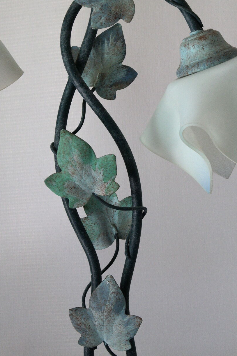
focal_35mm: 109
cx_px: 164
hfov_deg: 12.5
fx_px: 1076
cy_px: 146
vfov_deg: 18.7
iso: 800
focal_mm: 50
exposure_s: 1/80
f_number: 5.6
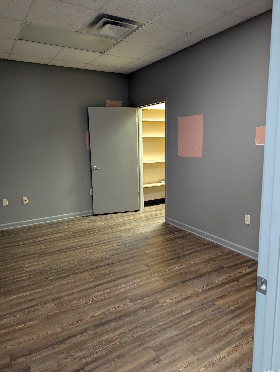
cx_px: 140
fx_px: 258
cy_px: 186
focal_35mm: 24
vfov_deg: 71.5
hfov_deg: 56.9
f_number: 1.68
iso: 565
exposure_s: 1/117
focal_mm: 6.9
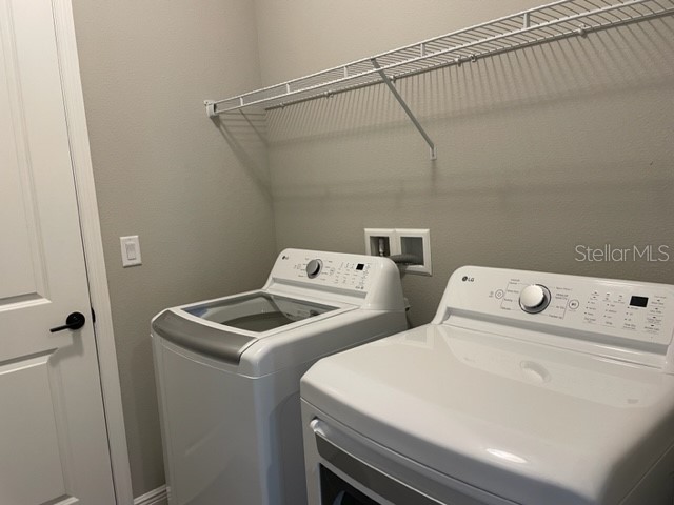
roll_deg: +3.7
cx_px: 337
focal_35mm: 26
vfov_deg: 53.1
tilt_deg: -7.6
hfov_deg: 67.3
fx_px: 506
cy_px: 252
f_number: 1.6
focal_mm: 4.2
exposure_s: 1/60
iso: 80
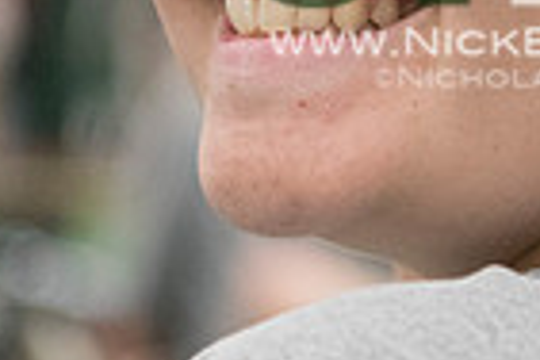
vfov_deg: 4.8
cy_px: -94
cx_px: 532
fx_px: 4305
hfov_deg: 7.2
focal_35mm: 287
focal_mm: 70
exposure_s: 1/320
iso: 3200
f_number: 3.2
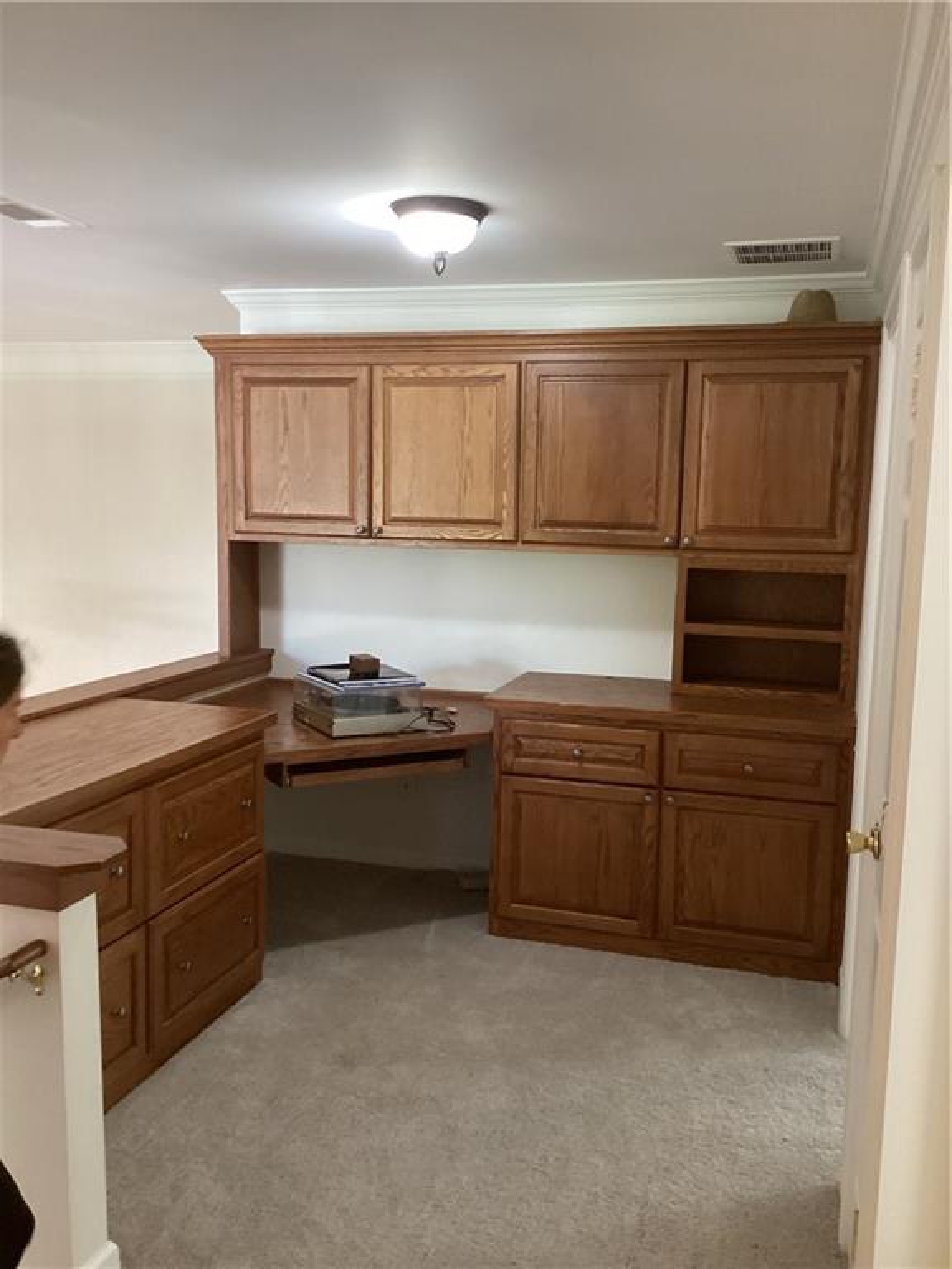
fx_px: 1137
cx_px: 476
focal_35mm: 31
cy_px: 634
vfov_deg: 58.4
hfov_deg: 45.4
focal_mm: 3.3
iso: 320
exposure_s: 1/40
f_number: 2.4
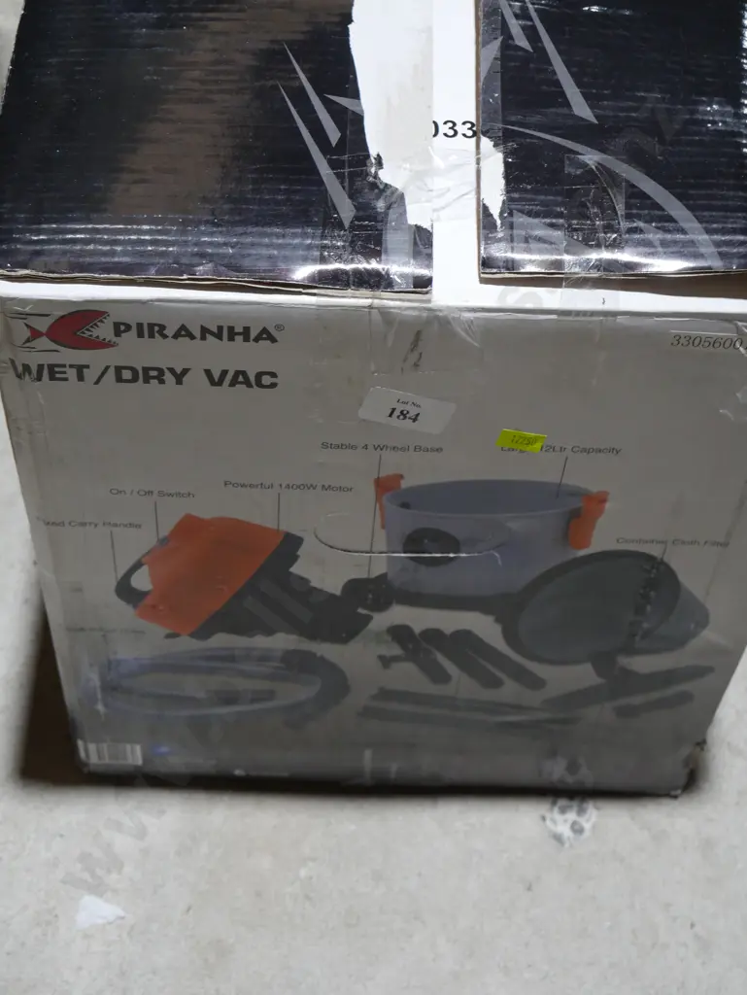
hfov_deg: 26.1
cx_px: 374
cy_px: 498
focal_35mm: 56
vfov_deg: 34.3
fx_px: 1610
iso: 640
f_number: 5.3
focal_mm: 28
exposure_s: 1/60
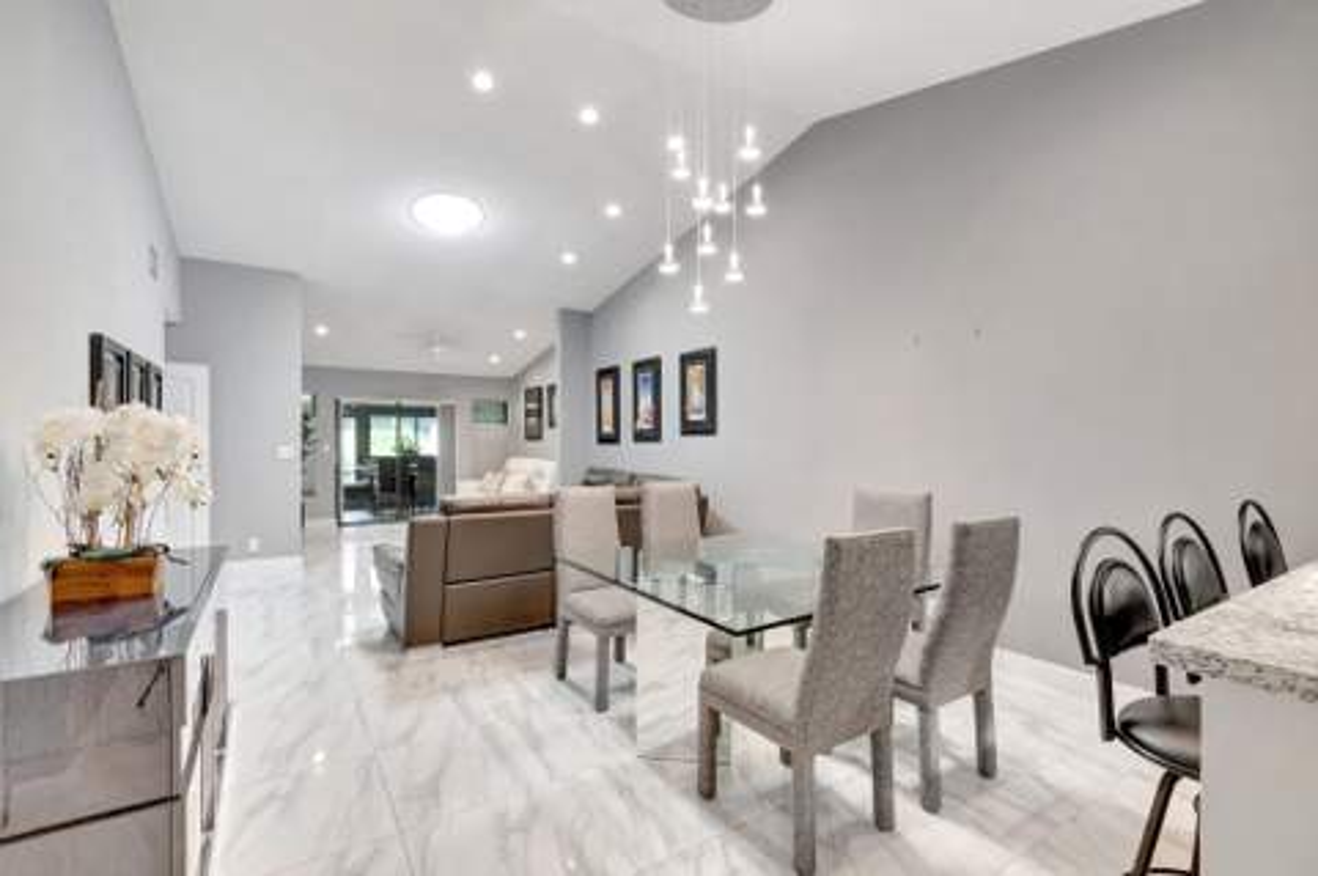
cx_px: 659
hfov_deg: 100.4
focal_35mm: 15
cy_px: 438
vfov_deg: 77.2
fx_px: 549
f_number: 8
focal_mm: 10
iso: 1000
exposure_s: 1/13
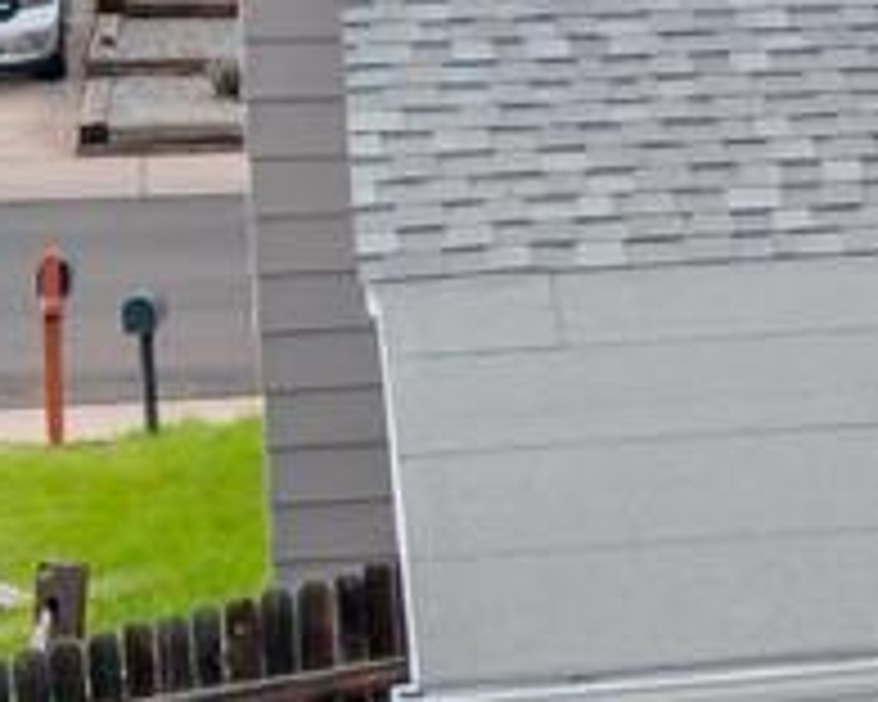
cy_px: 1030
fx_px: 4989
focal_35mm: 192
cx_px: 2999
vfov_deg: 7.9
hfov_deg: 8.0
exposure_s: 1/1600
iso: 290
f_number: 1.8
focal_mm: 8.67
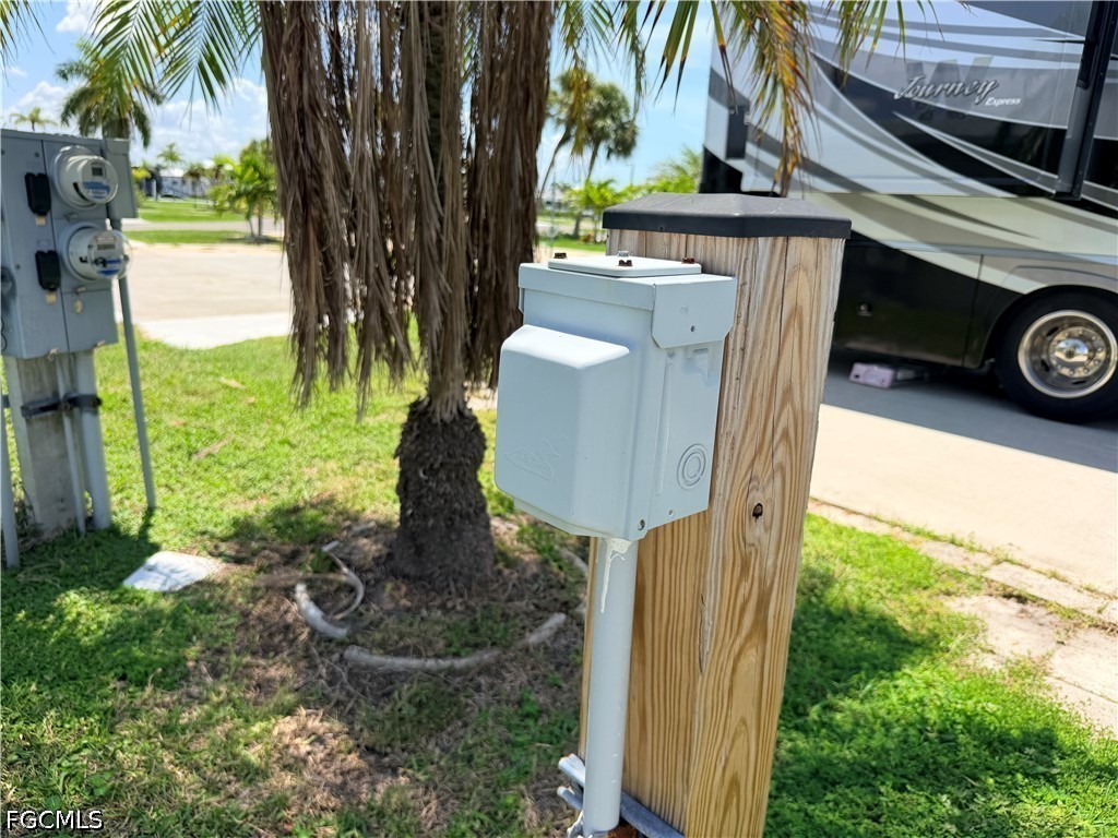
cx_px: 559
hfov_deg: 71.6
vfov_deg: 56.8
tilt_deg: -17.5
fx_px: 775
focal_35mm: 24
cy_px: 419
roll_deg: -3.5
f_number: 1.78
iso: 80
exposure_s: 1/3425
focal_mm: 6.76
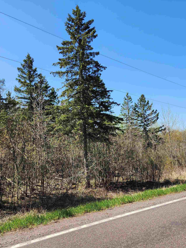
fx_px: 222
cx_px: 96
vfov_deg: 58.4
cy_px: 124
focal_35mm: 31
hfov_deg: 45.4
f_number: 1.8
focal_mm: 6.4
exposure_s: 1/684
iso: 12
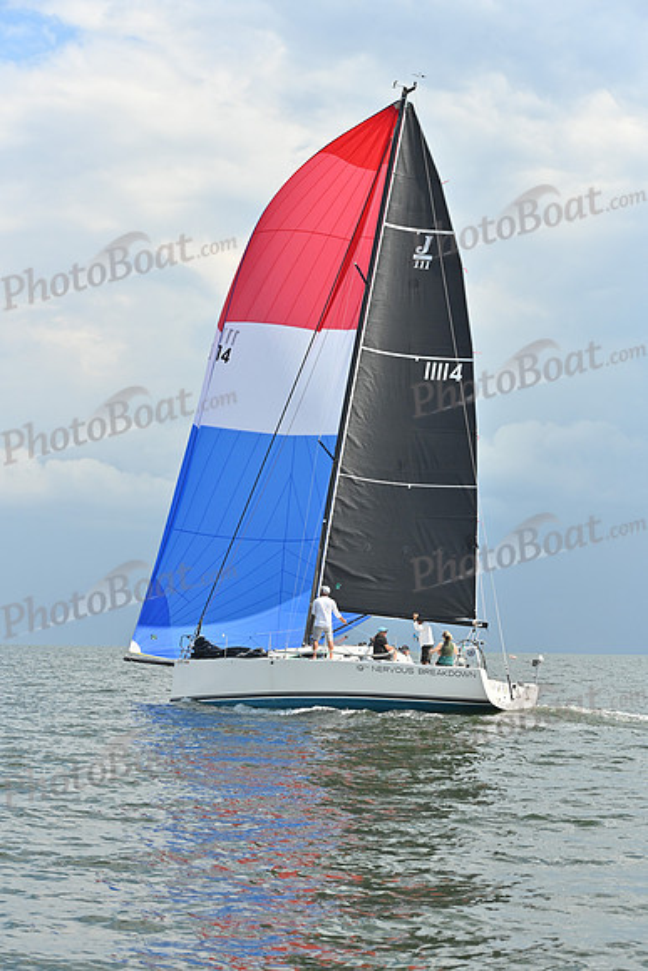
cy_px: 486
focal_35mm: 70
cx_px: 324
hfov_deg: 19.5
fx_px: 1889
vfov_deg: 28.8
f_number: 6.3
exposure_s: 1/1250
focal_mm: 70
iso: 320
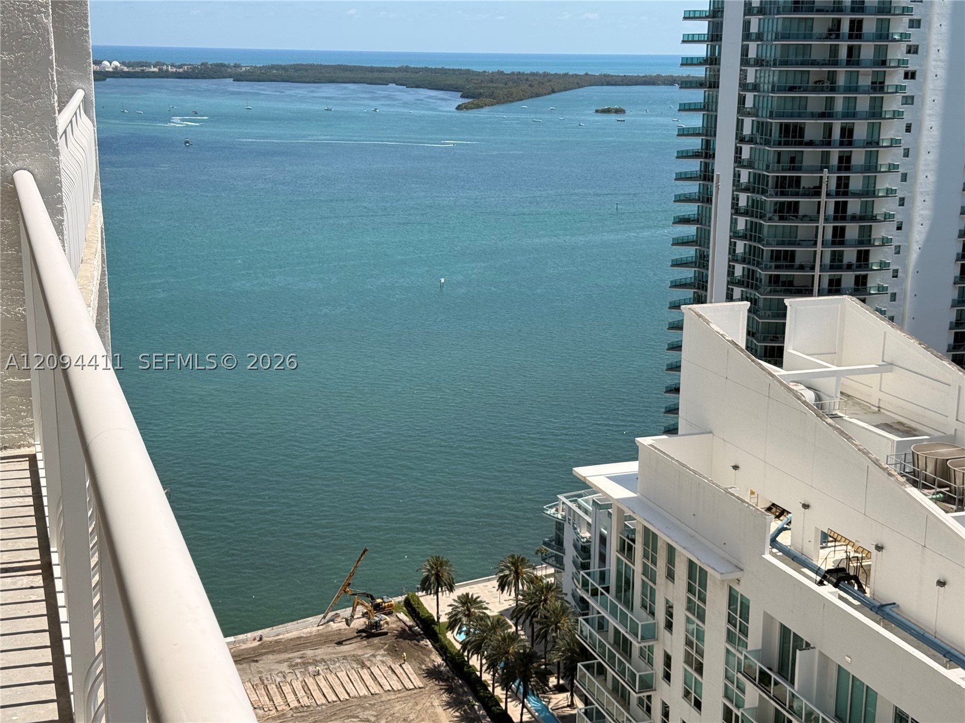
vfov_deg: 30.3
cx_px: 482
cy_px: 362
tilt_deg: -13.3
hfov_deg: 39.7
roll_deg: -0.2
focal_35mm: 48
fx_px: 1338
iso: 80
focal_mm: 6.76
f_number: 1.78
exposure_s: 1/7143
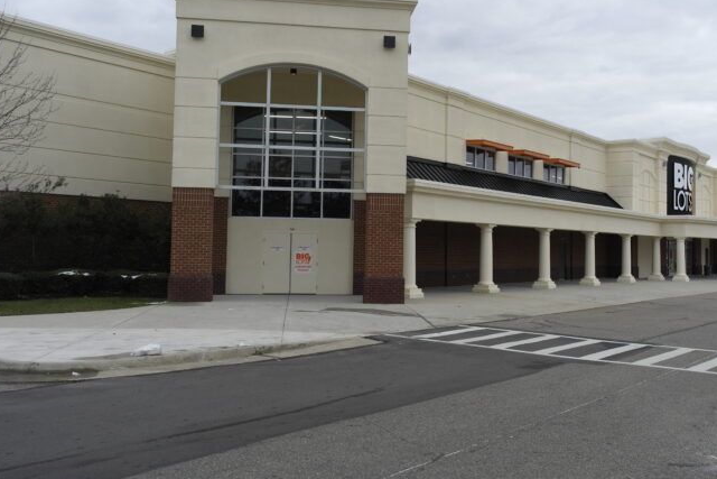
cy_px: 210
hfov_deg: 52.9
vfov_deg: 36.8
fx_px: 717
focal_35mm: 36
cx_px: 417
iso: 100
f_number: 5
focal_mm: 20
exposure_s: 1/160
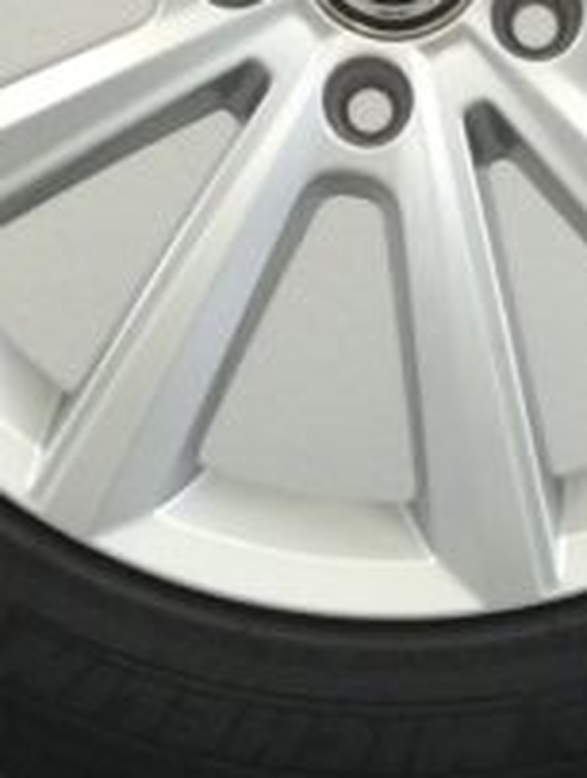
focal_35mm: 156
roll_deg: +0.4
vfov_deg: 12.5
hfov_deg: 9.5
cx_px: 460
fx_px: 3516
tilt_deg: -8.7
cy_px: 824
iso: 80
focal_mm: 3.3
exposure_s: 1/33
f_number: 2.4
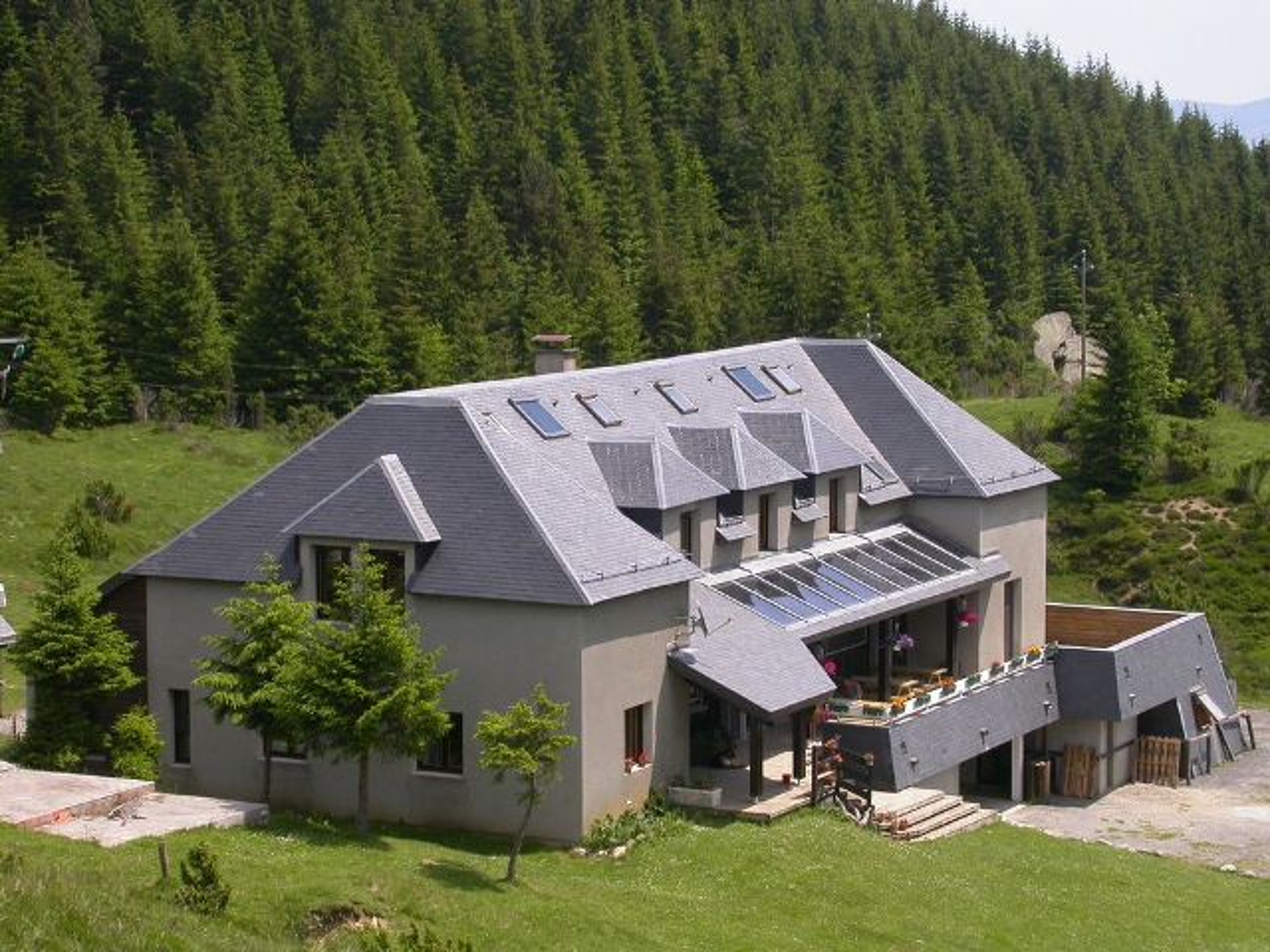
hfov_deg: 21.5
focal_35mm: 91
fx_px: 3339
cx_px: 635
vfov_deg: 16.2
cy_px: 476
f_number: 5.4
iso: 100
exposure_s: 1/443
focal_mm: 18.9
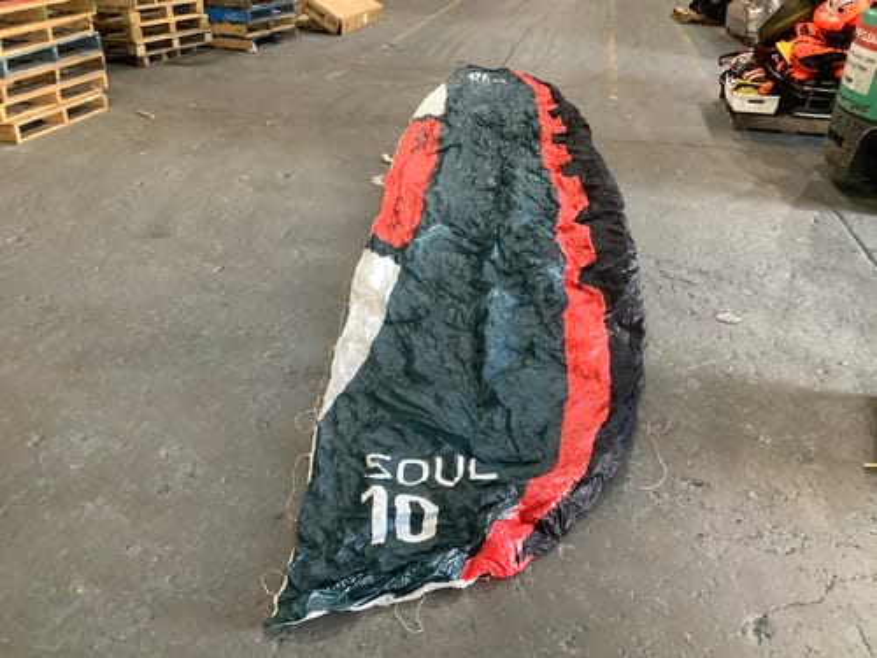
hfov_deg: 58.4
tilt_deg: -27.3
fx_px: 785
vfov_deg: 45.4
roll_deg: +0.0
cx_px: 438
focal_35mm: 31
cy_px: 329
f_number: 2.4
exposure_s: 1/50
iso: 320
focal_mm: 3.3
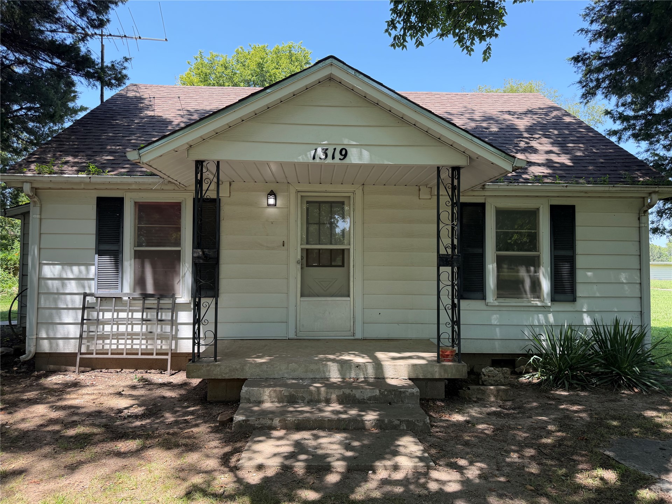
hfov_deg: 71.6
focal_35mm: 24
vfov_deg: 56.8
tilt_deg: +1.4
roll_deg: -0.8
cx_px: 336
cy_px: 252
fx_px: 466
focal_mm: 6.76
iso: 100
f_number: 1.78
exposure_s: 1/796
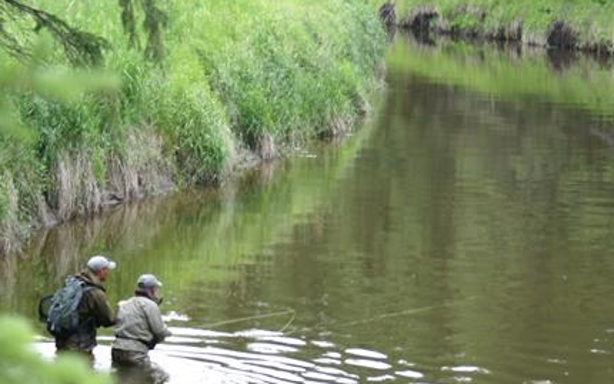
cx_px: 461
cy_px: 161
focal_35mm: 162
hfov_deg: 12.9
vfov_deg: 8.1
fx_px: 2712
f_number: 5.6
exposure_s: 1/30
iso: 400
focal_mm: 70
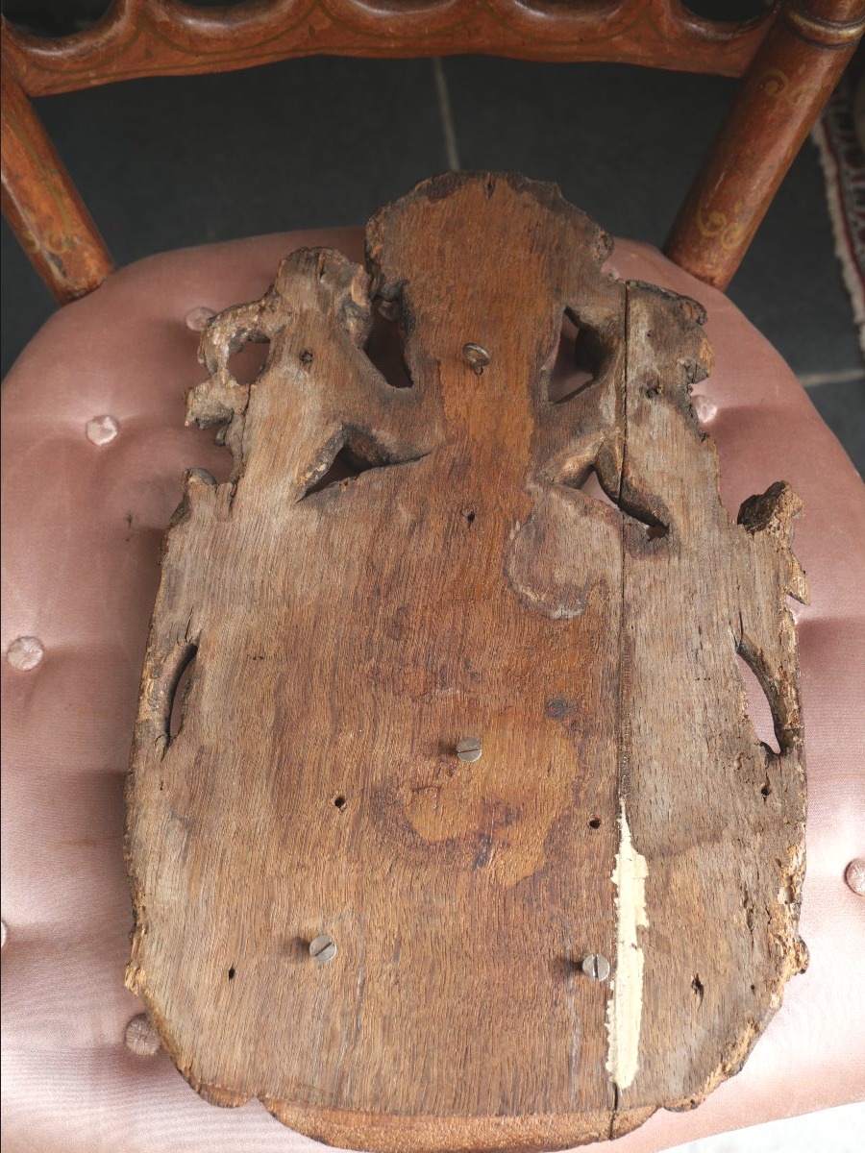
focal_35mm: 34
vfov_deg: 54.0
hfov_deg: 41.8
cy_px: 576
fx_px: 1133
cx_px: 432
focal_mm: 17
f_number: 4.5
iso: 200
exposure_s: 1/160
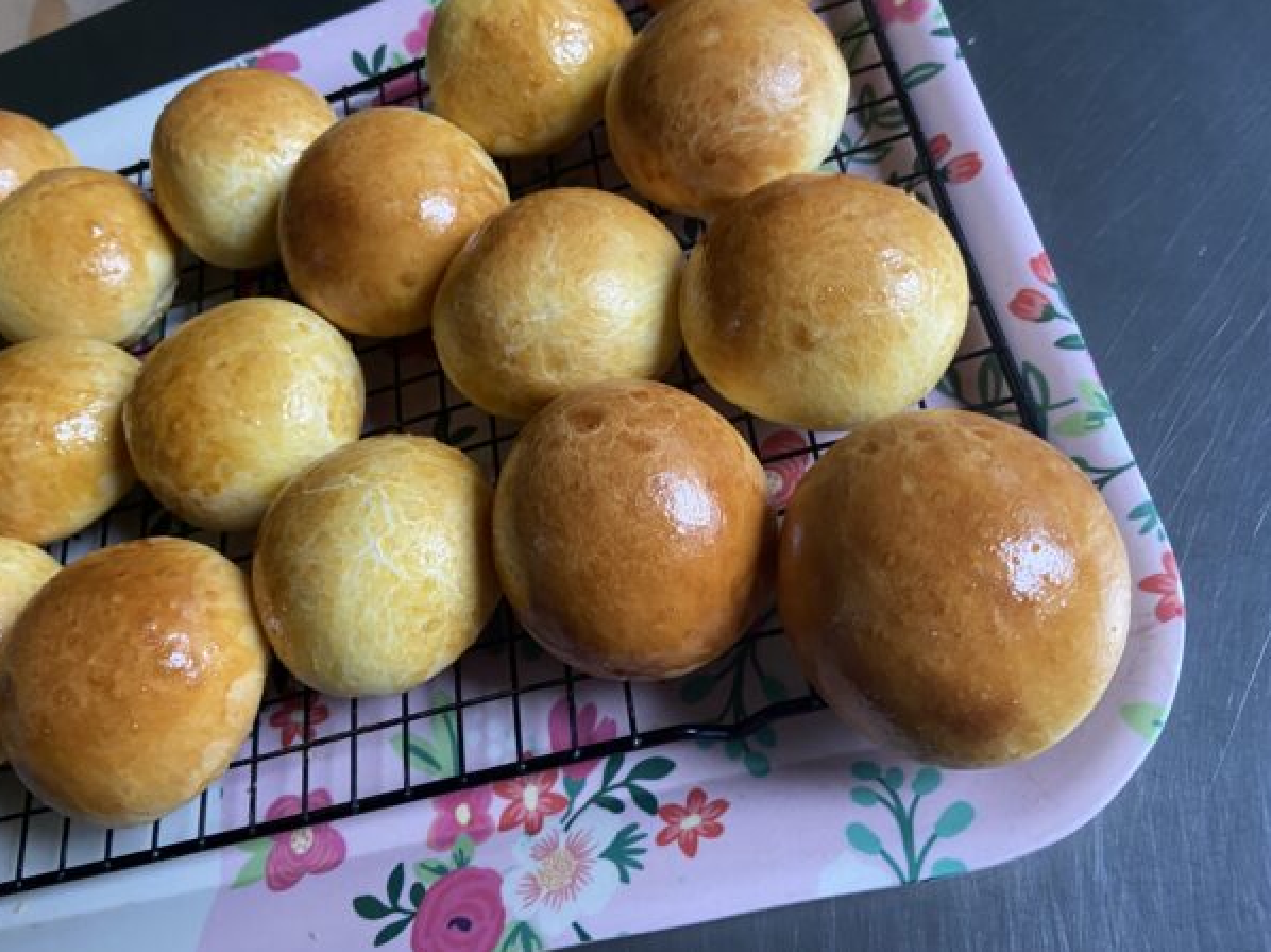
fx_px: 1064
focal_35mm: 29
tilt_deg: -57.3
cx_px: 626
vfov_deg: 48.1
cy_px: 425
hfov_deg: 61.7
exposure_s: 1/60
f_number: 1.8
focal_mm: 4.25
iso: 250
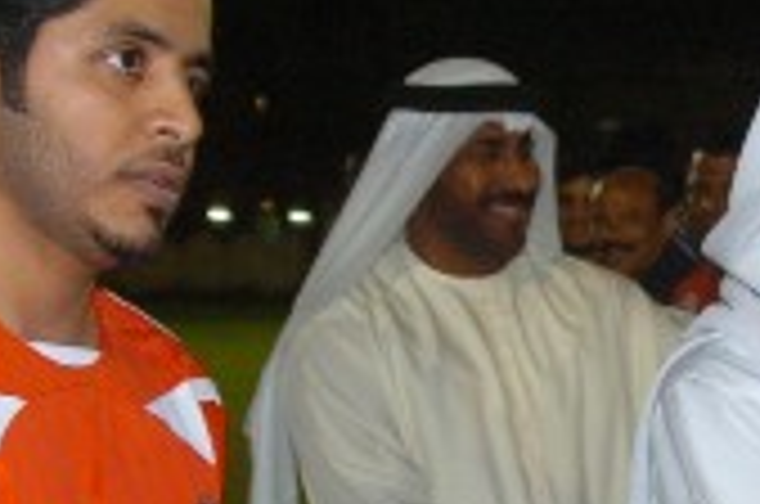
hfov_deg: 16.0
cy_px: 626
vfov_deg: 10.7
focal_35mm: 125
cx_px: 836
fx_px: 2634
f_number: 5
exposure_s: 1/60
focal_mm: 22
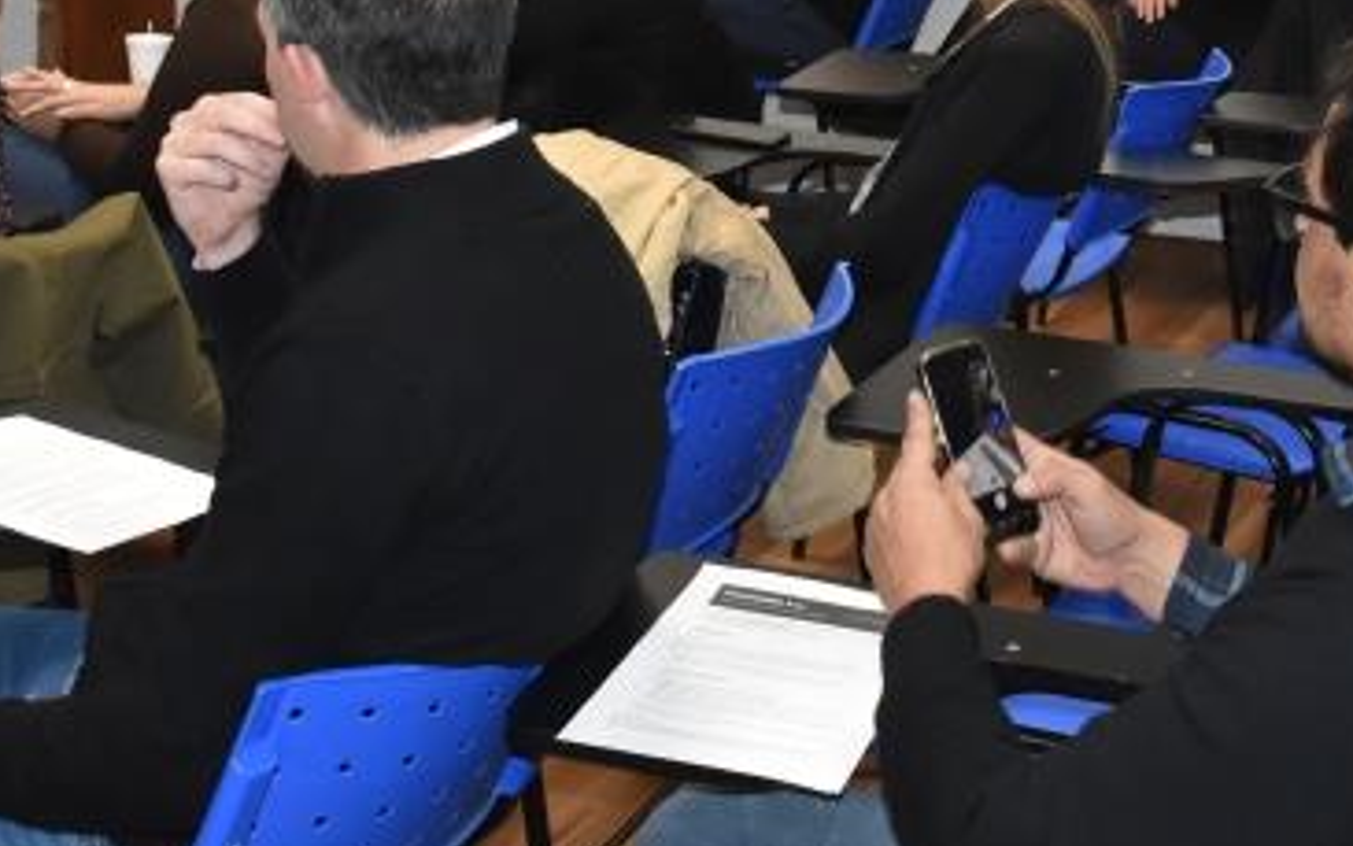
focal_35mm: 77
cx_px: 991
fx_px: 2840
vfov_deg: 16.3
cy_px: -172
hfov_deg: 26.5
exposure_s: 1/125
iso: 1600
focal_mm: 18
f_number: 5.6
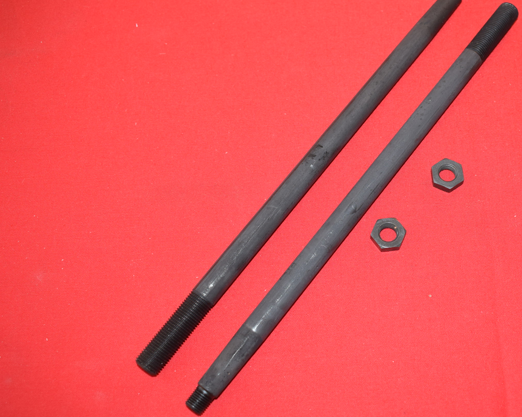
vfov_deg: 34.4
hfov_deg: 41.8
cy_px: 212
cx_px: 345
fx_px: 675
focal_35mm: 44
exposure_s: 1/30
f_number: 5.6
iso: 400
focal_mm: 21
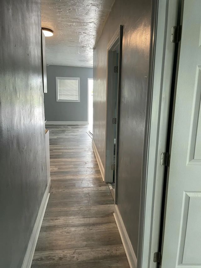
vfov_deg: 67.3
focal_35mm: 26
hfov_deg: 53.1
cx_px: 100
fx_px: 201
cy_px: 134
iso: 100
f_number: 1.6
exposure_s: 1/60
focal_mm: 5.1
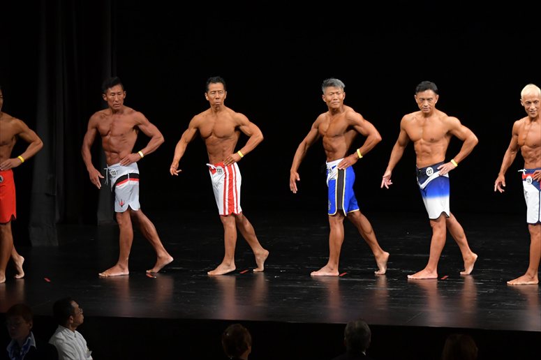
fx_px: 2749
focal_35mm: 183
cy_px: 180
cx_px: 270
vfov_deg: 7.5
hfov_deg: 11.2
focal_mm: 122
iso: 3200
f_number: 5.6
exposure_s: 1/400
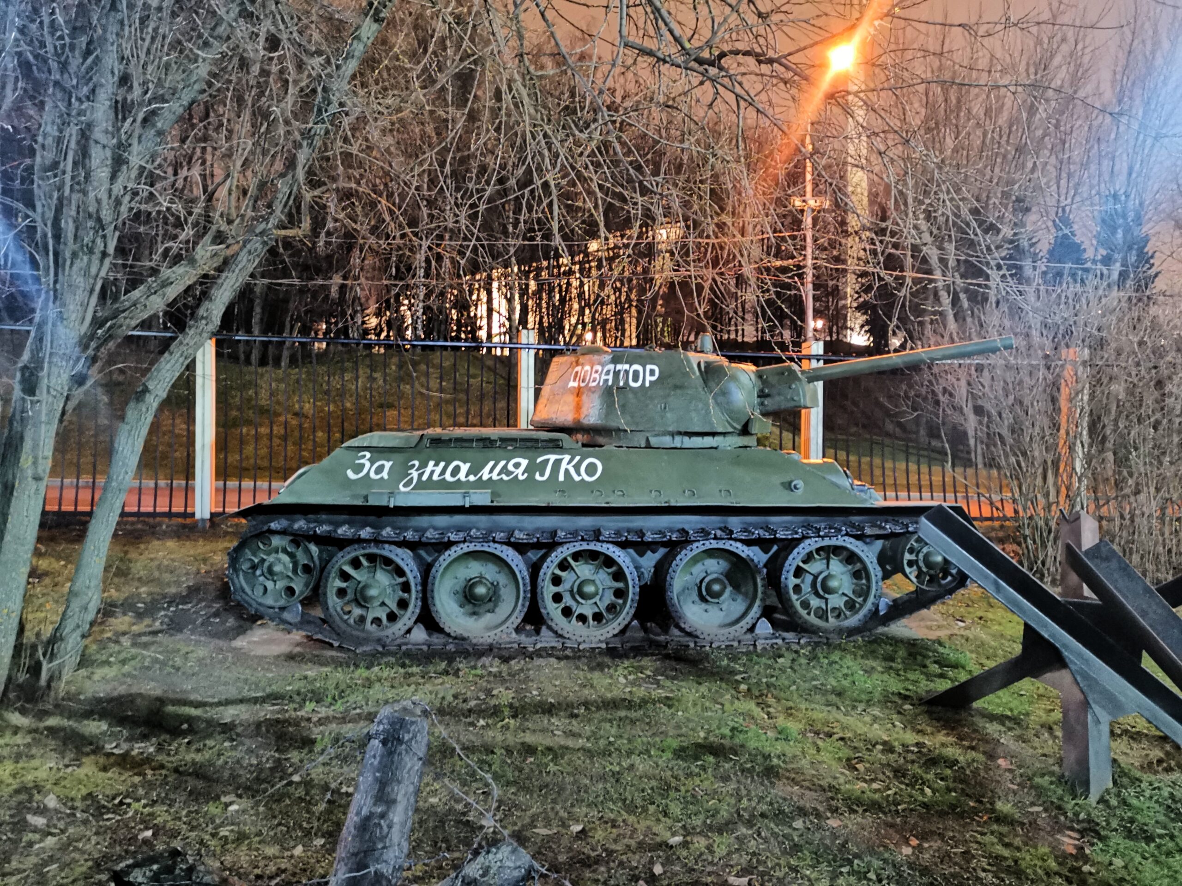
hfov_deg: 61.7
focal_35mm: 29
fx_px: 990
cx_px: 591
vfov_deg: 48.2
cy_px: 443
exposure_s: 4
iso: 1250
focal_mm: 4.75
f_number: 1.8
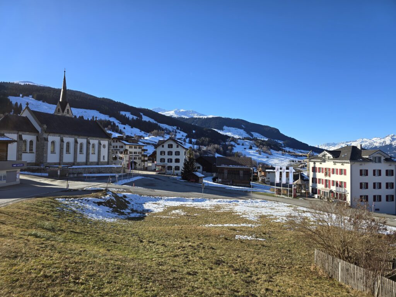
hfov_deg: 73.9
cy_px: 148
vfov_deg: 58.9
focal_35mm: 23
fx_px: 263
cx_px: 198
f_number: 1.7
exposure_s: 1/629
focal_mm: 6.3
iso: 12
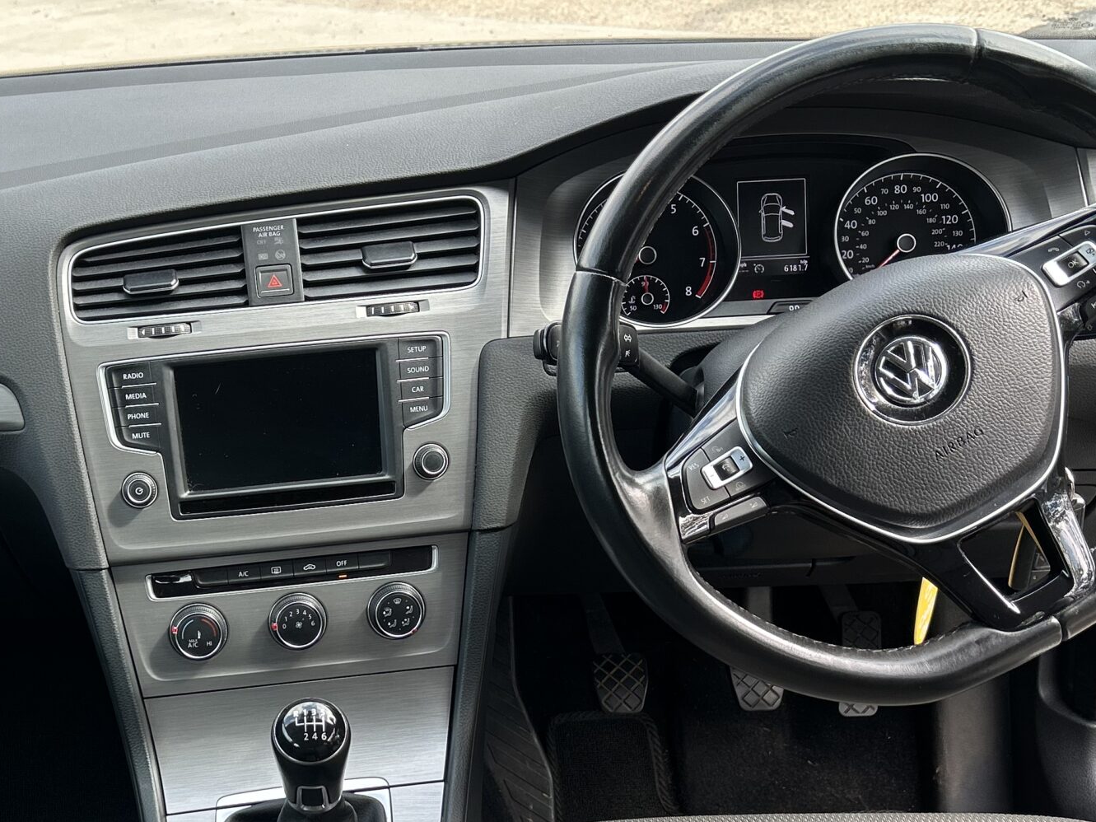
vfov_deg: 28.7
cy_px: 619
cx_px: 270
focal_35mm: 50
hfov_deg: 37.2
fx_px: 1583
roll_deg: +4.2
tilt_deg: -30.6
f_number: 1.5
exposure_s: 1/266
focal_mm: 5.7
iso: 40
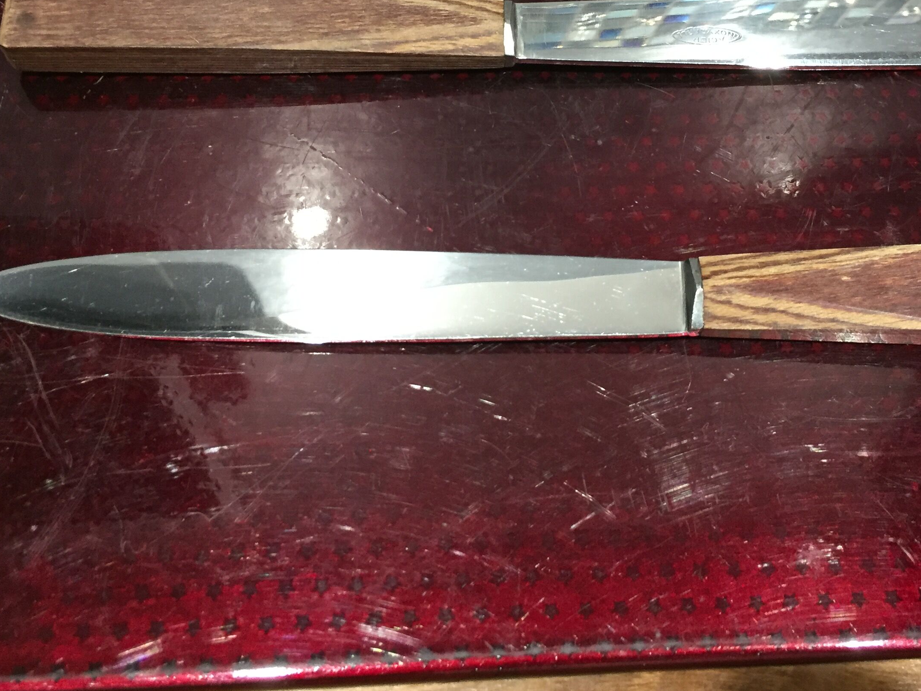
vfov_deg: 32.3
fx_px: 1171
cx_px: 584
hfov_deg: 42.6
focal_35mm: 44
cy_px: 185
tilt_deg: -60.8
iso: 250
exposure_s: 1/33
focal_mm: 4.15
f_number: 2.2
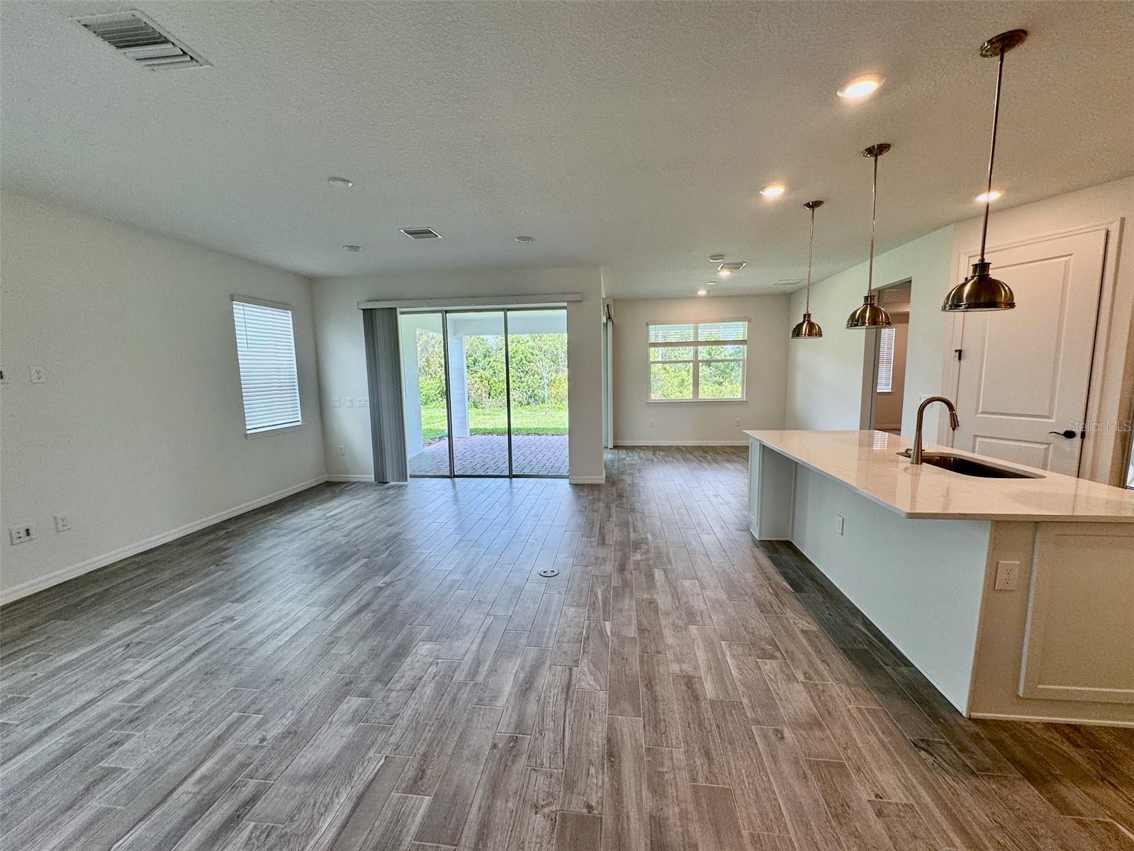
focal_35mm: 14
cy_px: 426
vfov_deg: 85.7
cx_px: 567
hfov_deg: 102.1
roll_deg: +0.7
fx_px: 459
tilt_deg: -7.7
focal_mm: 2.22
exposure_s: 1/120
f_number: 2.2
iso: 64
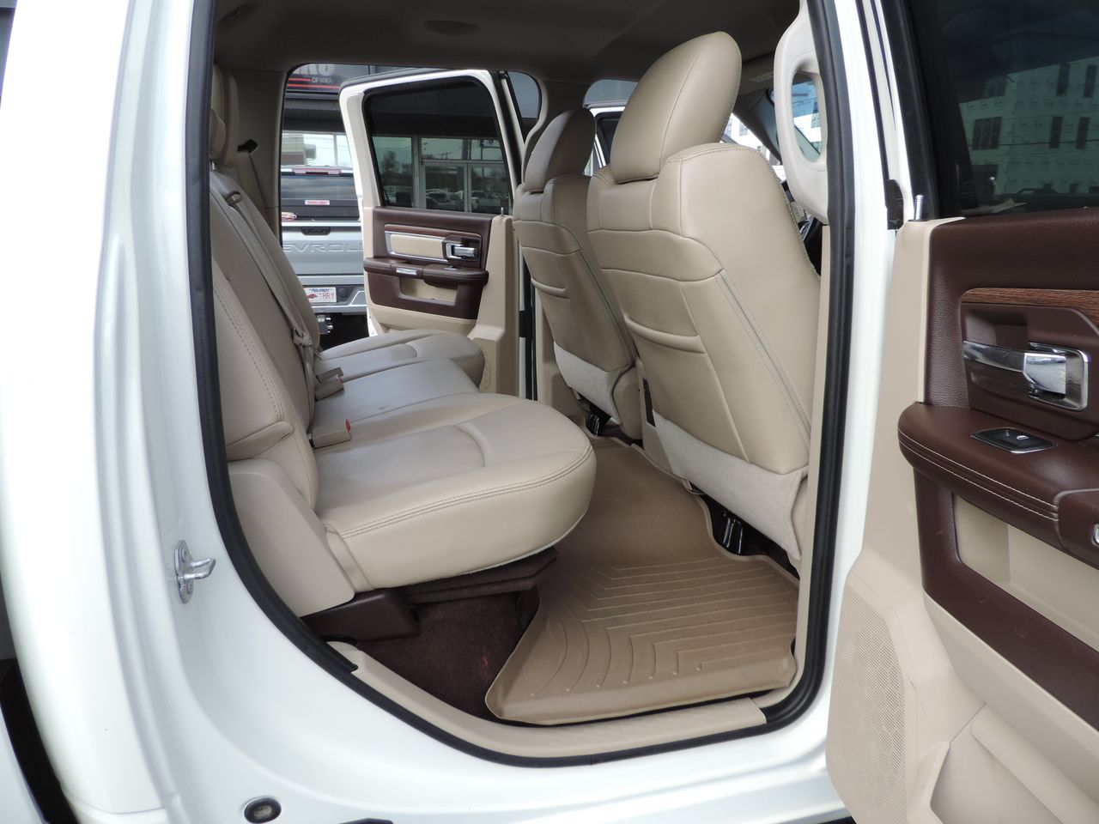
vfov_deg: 56.8
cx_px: 550
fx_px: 762
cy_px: 412
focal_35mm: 24
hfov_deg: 71.6
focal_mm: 4.3
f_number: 3
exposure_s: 1/200
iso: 80
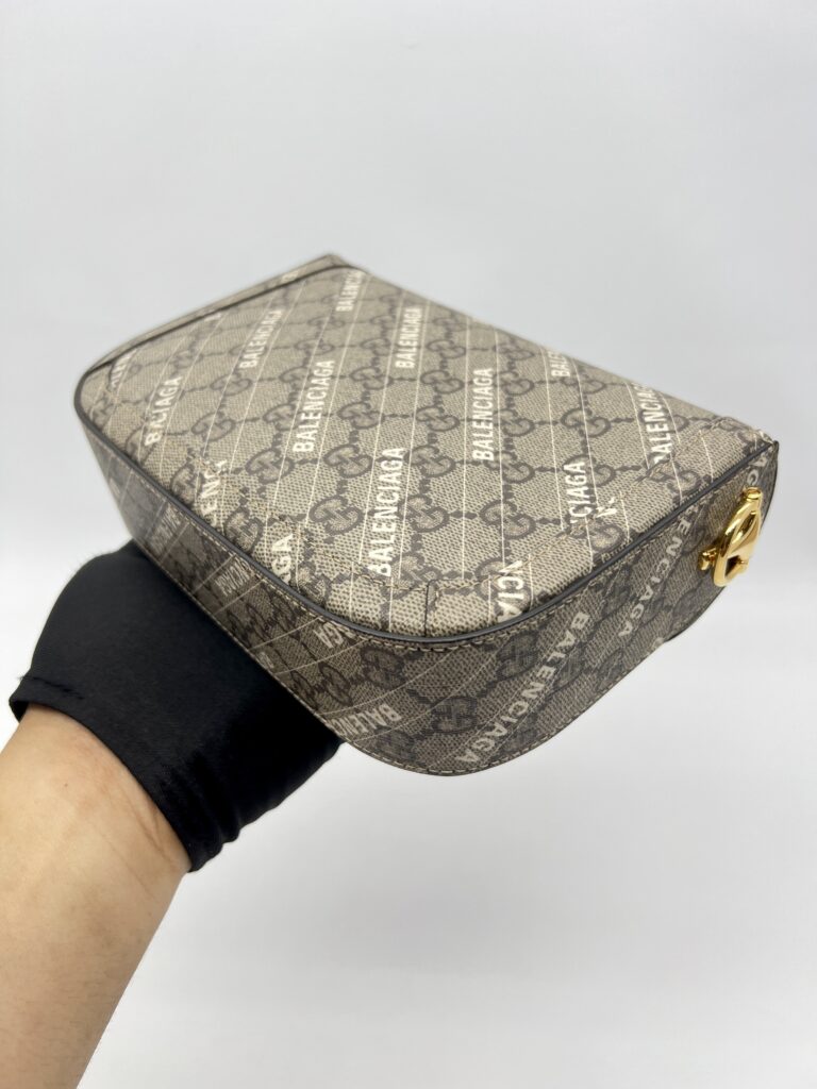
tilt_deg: -28.7
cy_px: 544
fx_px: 818
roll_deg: -0.4
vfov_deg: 67.3
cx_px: 408
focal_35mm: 26
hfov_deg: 53.1
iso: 32
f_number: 1.5
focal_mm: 5.7
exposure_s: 1/100
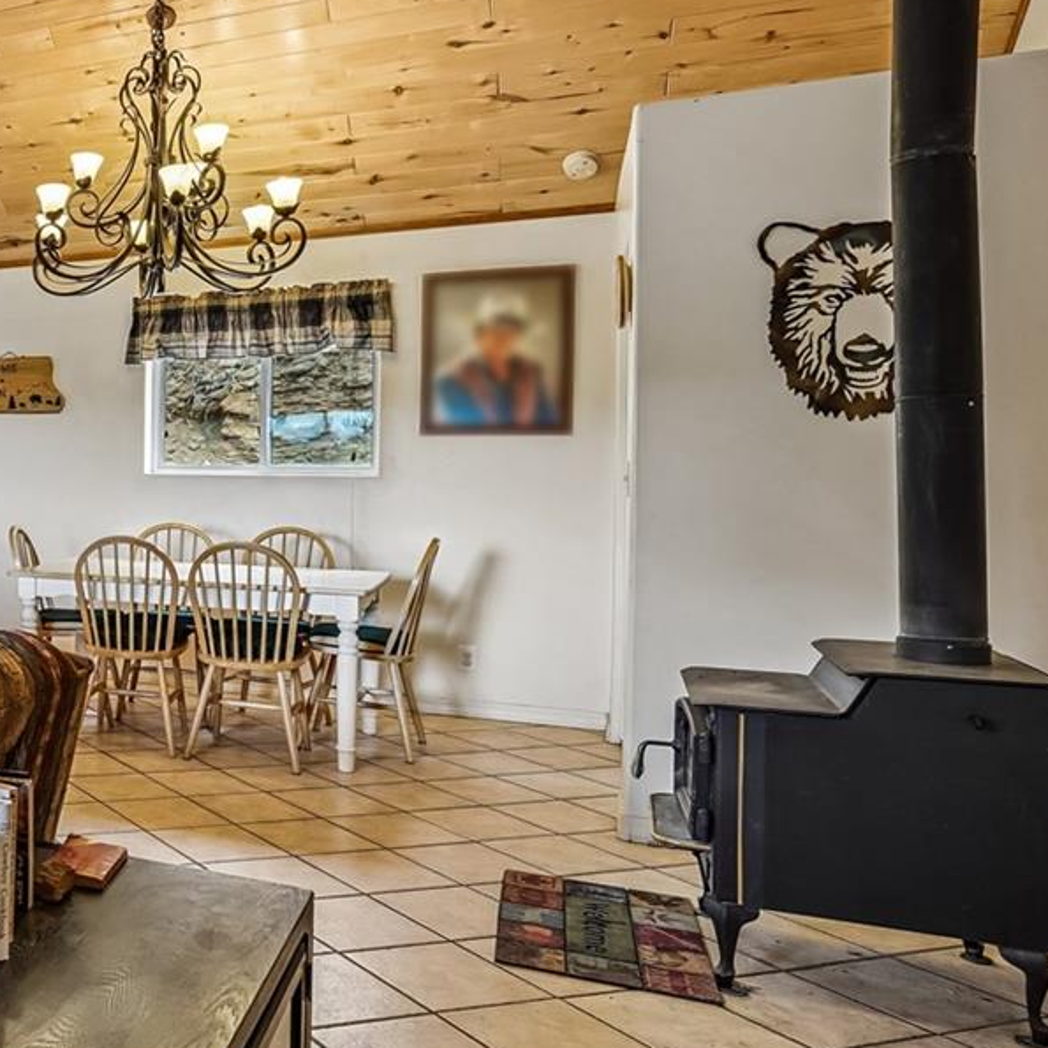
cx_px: -166
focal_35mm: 32
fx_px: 1096
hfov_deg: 39.3
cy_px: 490
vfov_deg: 51.1
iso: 400
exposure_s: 1/8
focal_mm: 14
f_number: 8
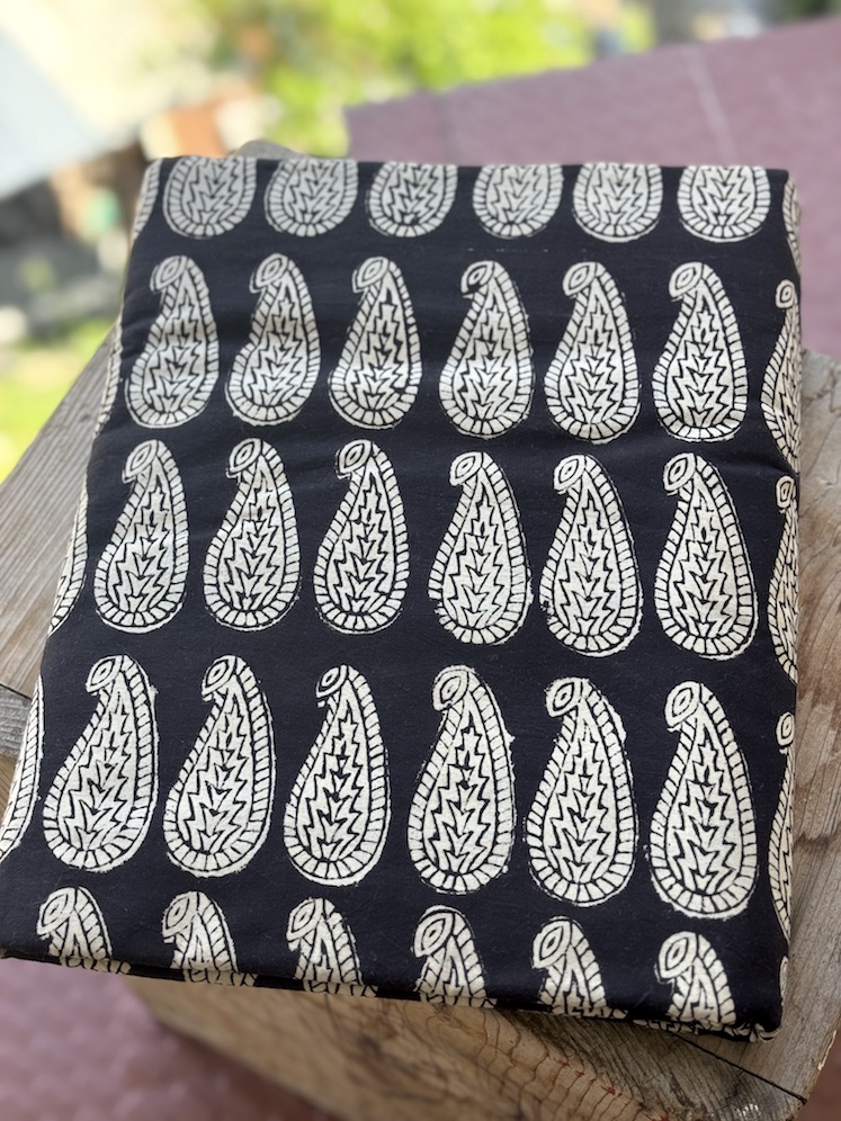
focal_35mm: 48
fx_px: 1555
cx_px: 420
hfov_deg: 30.3
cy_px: 560
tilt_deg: -62.5
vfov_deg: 39.7
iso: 64
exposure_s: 1/433
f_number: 1.78
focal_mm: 6.76
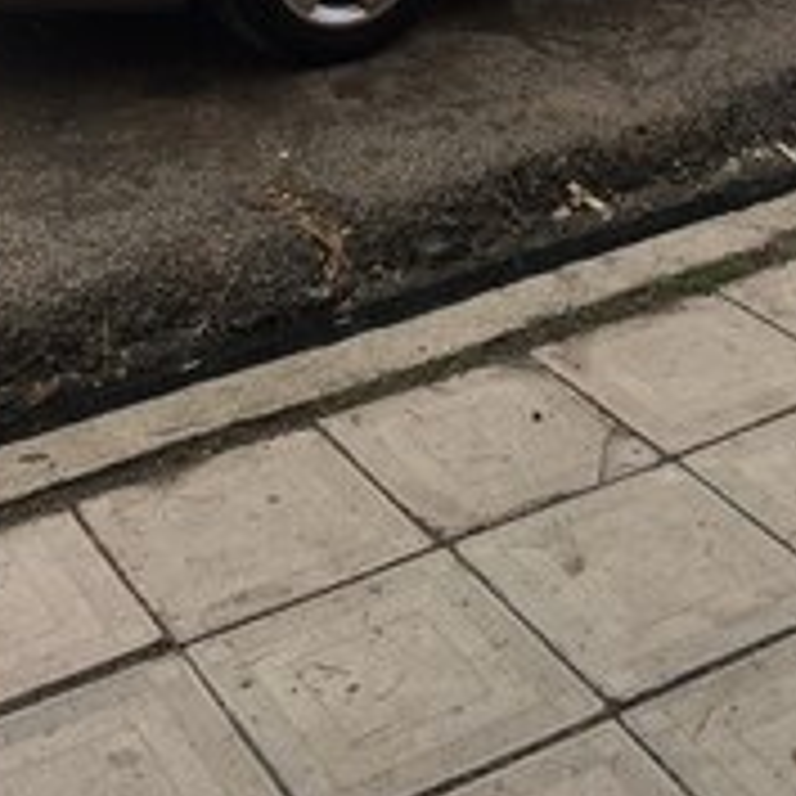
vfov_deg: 21.7
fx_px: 1873
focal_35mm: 72
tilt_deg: -13.6
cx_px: 481
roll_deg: -0.1
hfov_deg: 23.9
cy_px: -229
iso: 40
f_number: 2.2
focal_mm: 4.15
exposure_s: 1/100
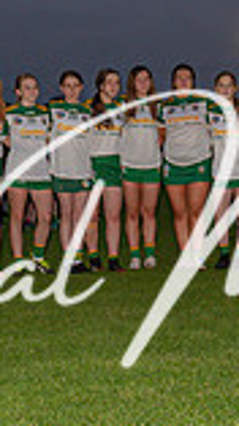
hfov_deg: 11.3
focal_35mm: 105
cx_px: 294
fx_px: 1186
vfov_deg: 20.4
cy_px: 249
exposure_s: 1/100
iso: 1600
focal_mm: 24
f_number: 2.8
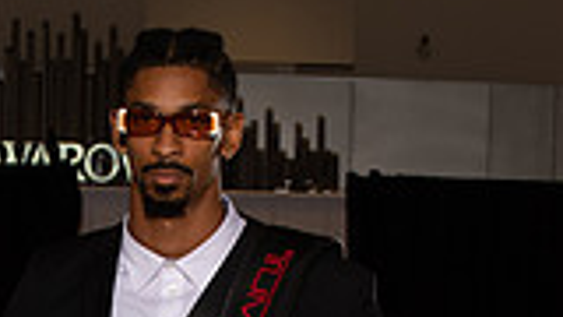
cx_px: 153
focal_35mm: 206
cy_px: 736
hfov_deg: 10.4
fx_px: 3075
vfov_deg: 5.7
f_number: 9
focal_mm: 70
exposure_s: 1/250
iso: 800
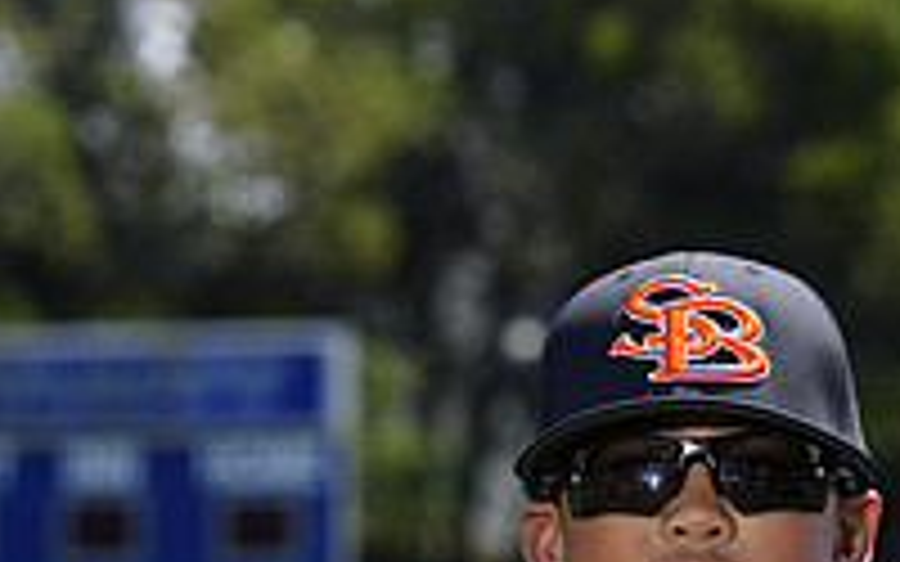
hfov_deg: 5.2
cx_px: 652
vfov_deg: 3.2
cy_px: 847
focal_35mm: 407
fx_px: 9983
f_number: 6.3
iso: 100
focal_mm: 138
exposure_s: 1/250
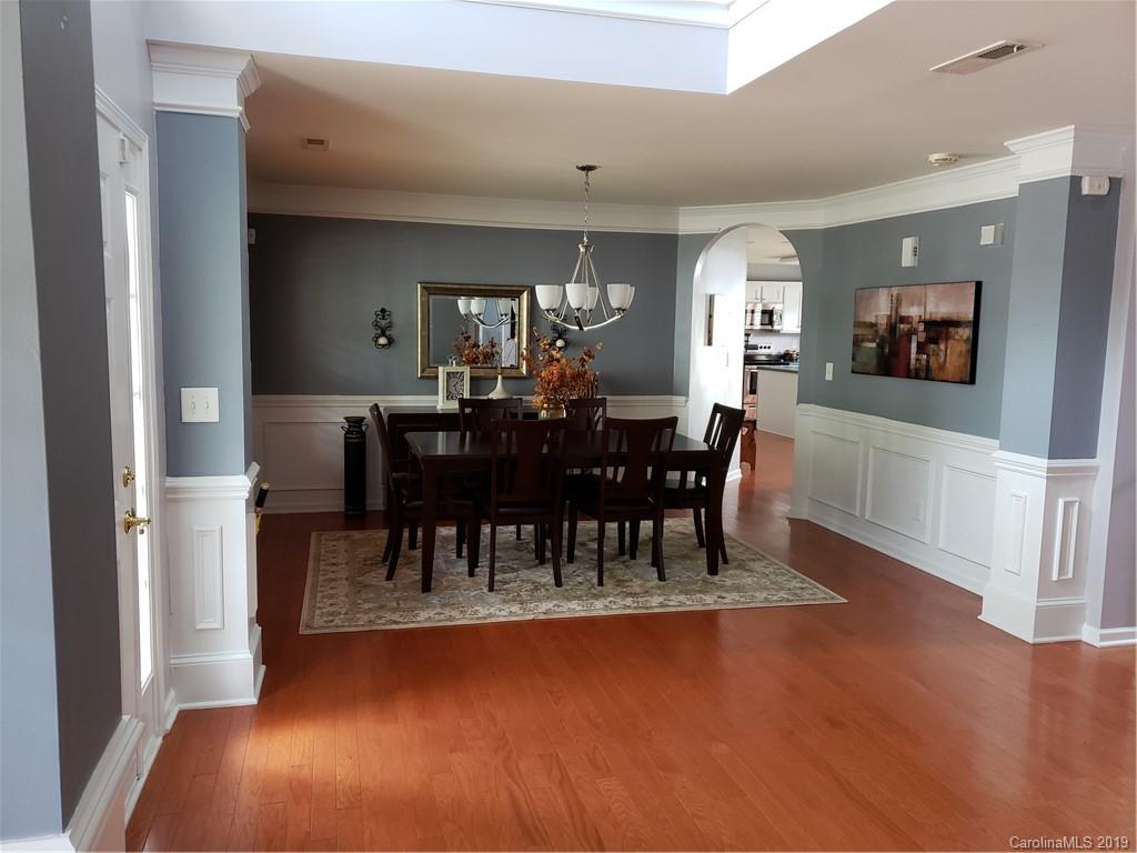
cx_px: 568
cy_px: 426
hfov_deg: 67.3
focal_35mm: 26
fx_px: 854
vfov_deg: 53.1
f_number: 1.5
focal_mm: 4.3
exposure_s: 1/50
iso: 250
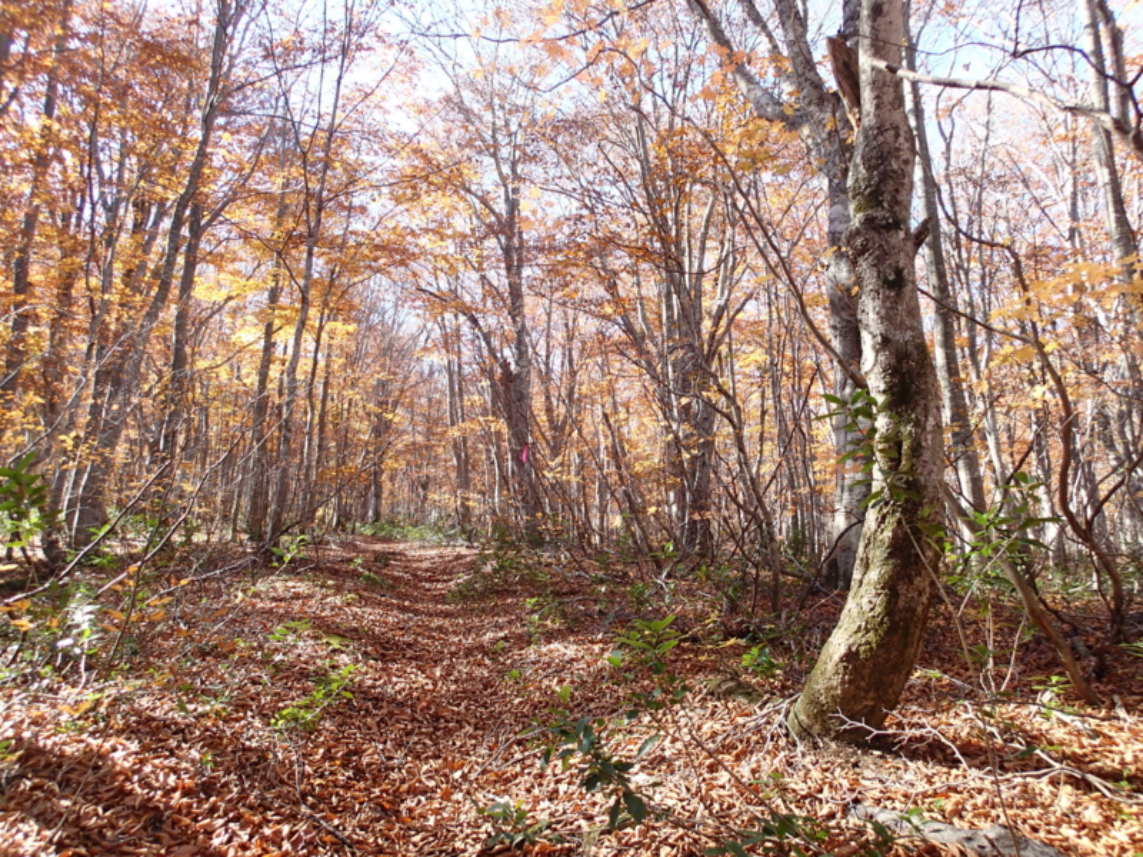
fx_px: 825
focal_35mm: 25
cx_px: 572
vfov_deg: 54.9
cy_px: 428
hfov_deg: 69.4
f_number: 2.8
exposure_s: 1/160
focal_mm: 4.5
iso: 100
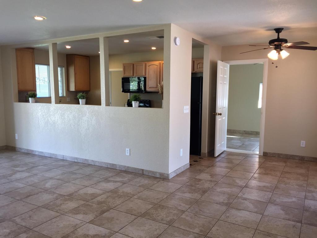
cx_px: 158
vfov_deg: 48.2
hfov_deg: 61.7
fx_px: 266
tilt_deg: -6.1
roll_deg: -0.6
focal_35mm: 29
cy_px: 119
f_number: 2.2
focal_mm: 4.15
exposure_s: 1/30
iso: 32
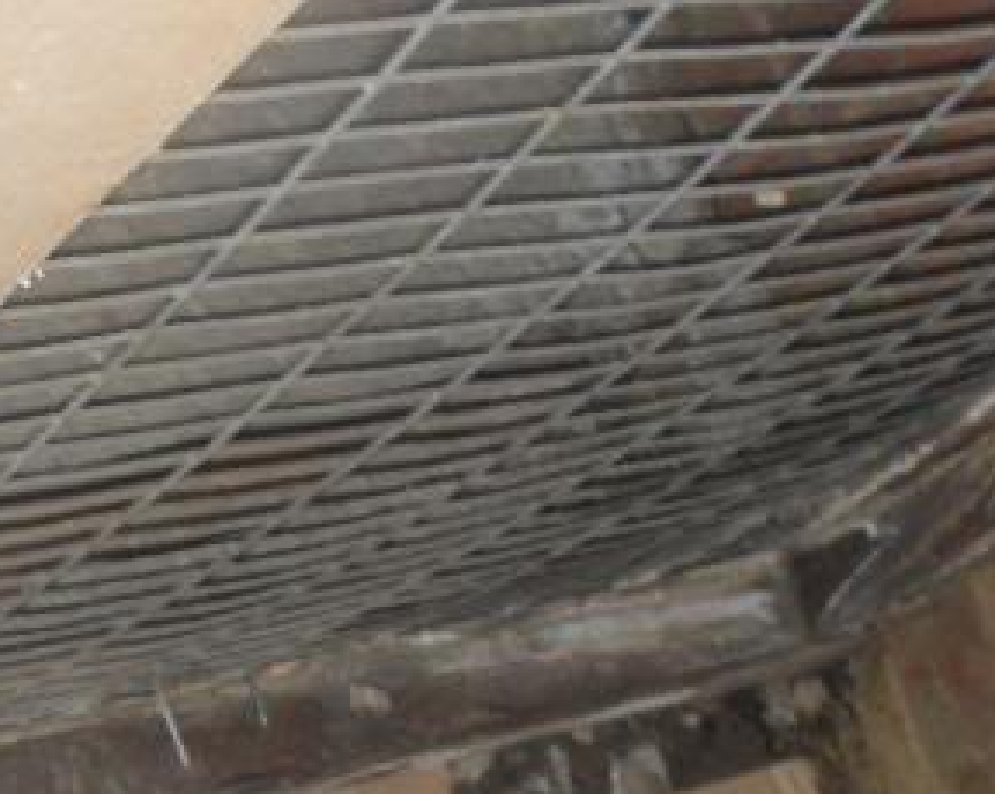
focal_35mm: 122
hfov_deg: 15.6
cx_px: 73
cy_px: 1106
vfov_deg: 12.2
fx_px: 3589
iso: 200
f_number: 3.2
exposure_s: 1/45
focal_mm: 6.3
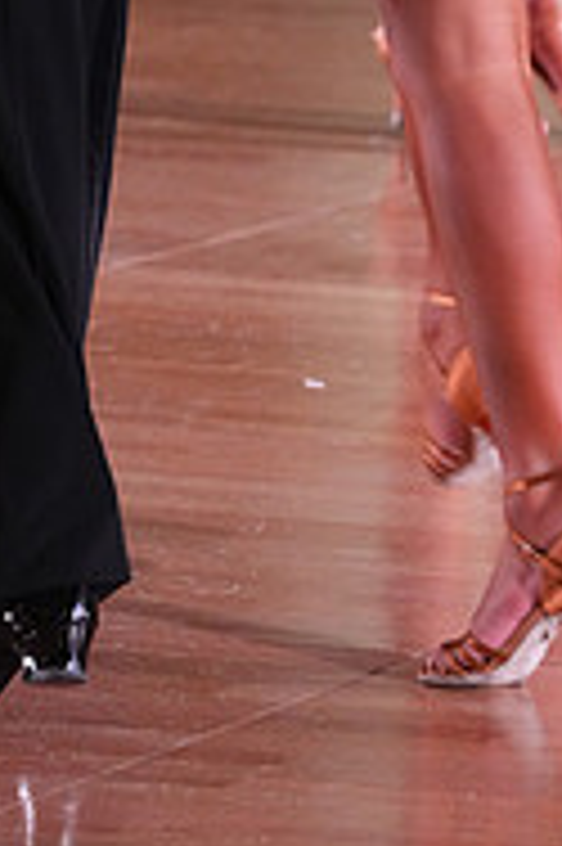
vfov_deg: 4.0
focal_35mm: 516
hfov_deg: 2.7
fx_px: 12104
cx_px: -128
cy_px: -324
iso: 4000
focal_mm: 167
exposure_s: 1/200
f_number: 5.6
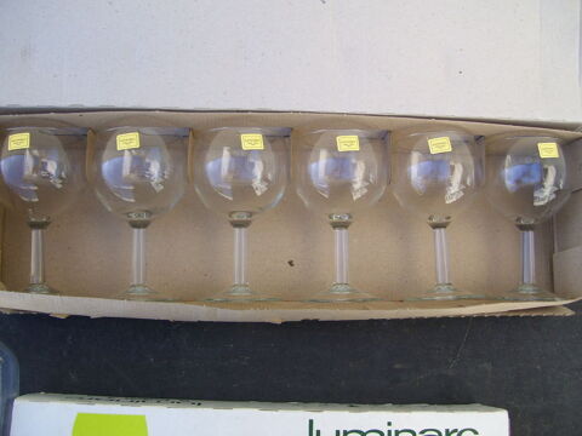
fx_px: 622
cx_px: 291
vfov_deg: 38.7
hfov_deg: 50.1
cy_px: 218
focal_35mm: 37
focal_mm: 6
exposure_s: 1/350
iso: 80
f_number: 2.7
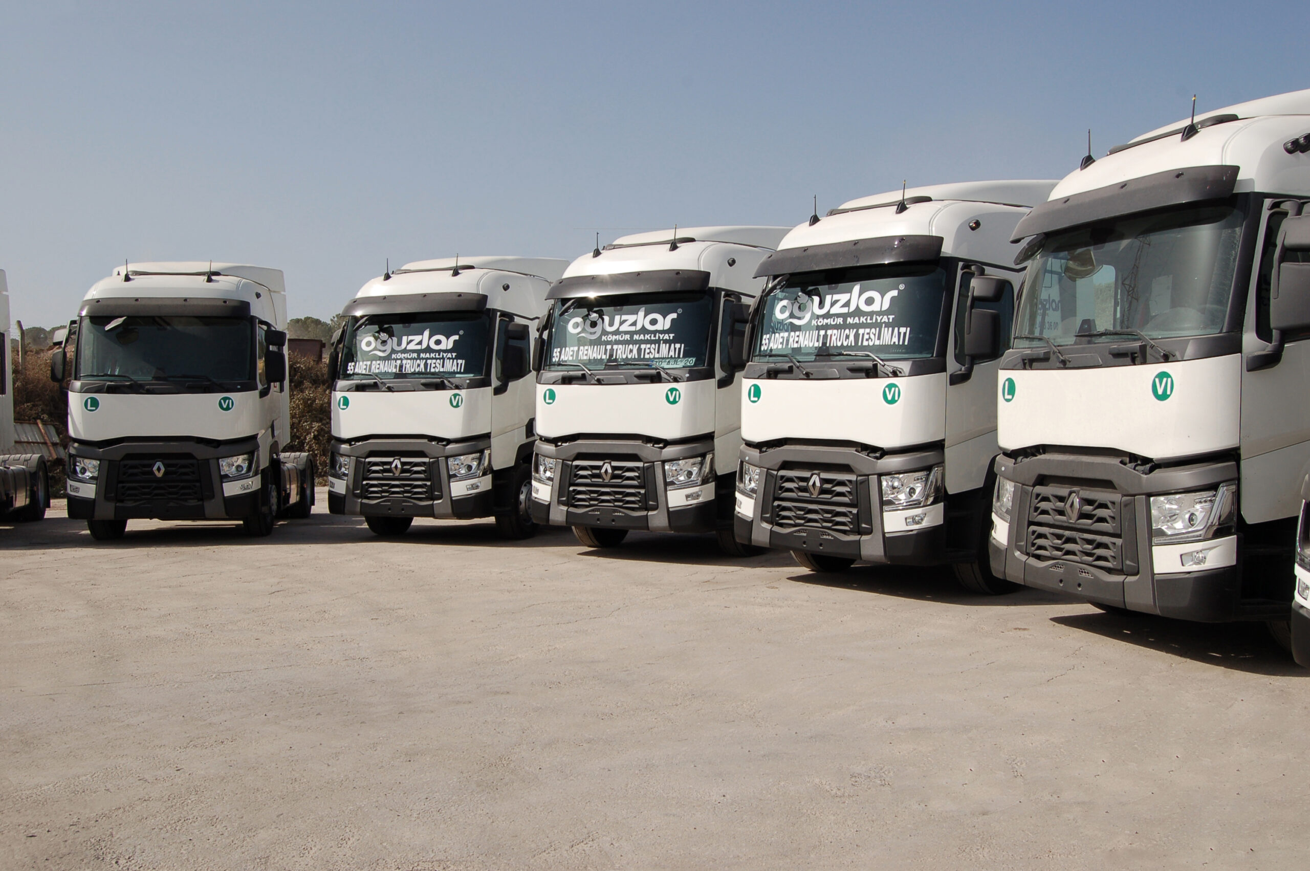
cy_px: 436
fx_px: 1091
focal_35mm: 30
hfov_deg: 62.0
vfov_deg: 43.5
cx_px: 655
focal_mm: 20
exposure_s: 1/500
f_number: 11
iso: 200
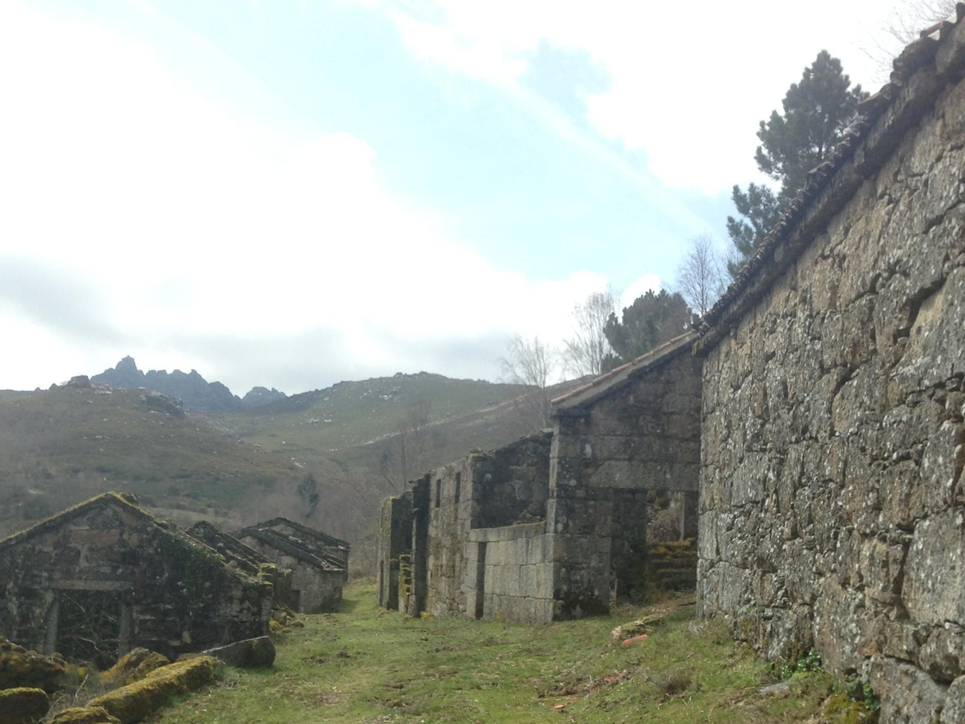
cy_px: 469
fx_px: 1255
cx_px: 563
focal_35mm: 45
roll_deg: -2.4
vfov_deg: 32.0
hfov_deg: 41.9
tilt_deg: +6.2
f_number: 2.4
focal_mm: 4.12
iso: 50
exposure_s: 1/1205
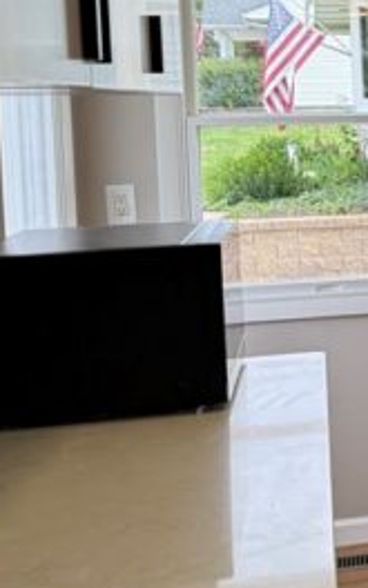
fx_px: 1236
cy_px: 185
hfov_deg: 13.0
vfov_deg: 26.6
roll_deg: +0.7
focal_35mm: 77
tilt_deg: -2.5
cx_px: 874
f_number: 1.78
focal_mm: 6.76
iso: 100
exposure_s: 1/245
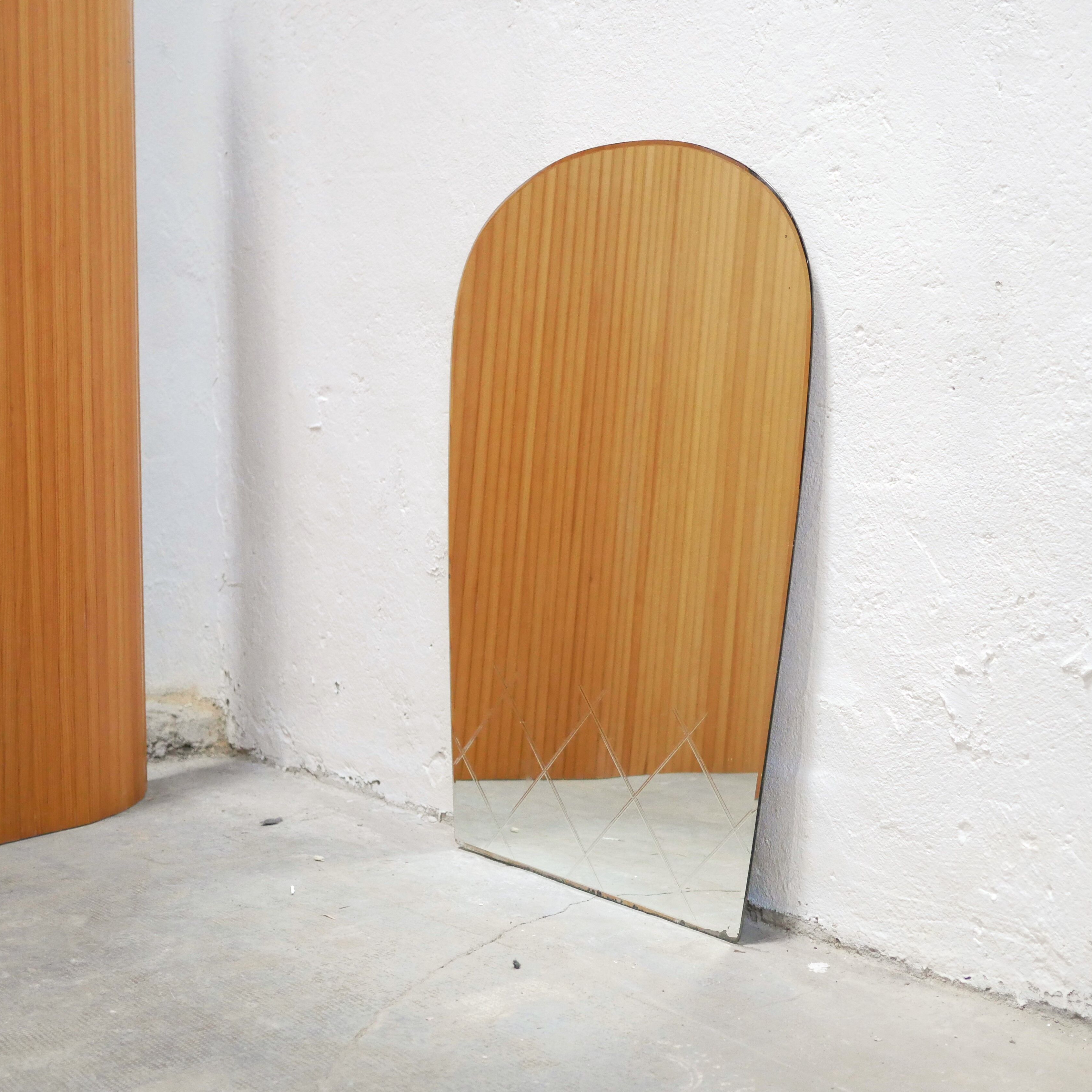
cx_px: 572
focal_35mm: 48
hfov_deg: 35.3
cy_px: 544
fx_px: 1713
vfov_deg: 35.4
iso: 2000
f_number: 1.7
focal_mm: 20
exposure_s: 1/60
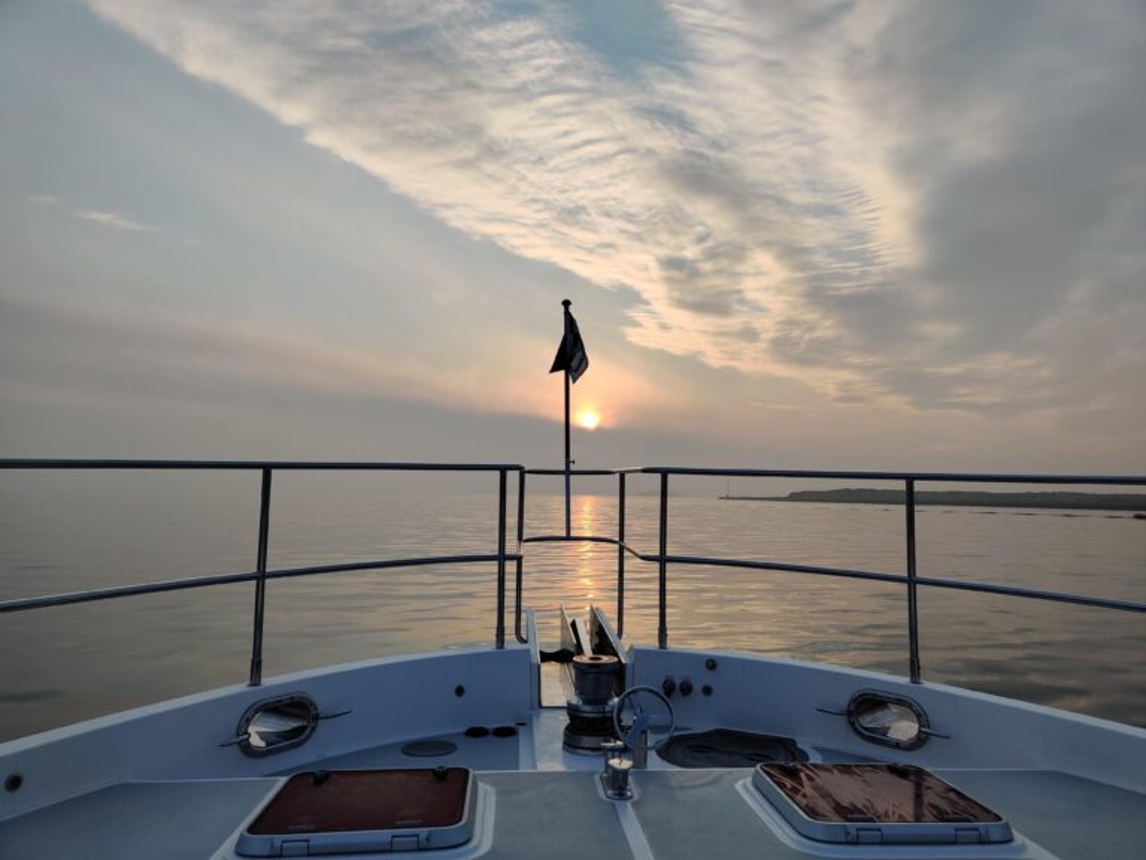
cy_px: 430
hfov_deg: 65.3
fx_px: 894
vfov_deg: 51.4
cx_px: 573
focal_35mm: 27
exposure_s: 1/1539
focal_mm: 4.75
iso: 100
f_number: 1.65
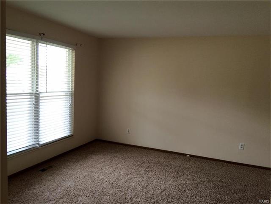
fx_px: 227
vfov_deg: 48.2
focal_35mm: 29
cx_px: 136
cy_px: 102
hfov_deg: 61.7
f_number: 2.2
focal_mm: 4.15
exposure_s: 1/30
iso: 80
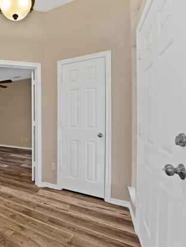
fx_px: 129
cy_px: 119
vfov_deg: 87.7
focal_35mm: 18
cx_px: 18
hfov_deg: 60.5
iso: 640
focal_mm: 12
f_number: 9
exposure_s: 1.6
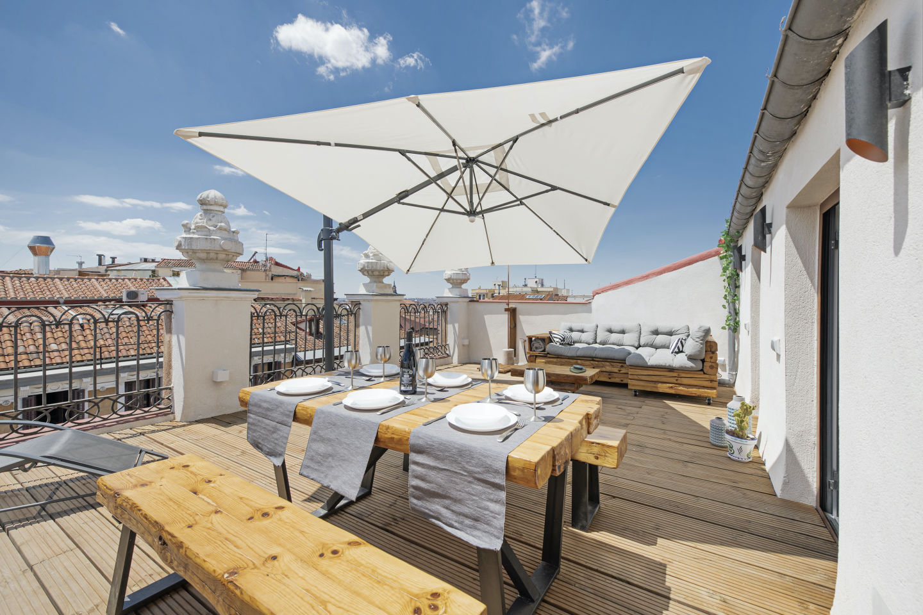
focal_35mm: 14
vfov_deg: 81.2
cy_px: 308
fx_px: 359
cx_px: 462
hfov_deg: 104.3
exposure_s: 1/200
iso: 100
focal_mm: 14
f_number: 10
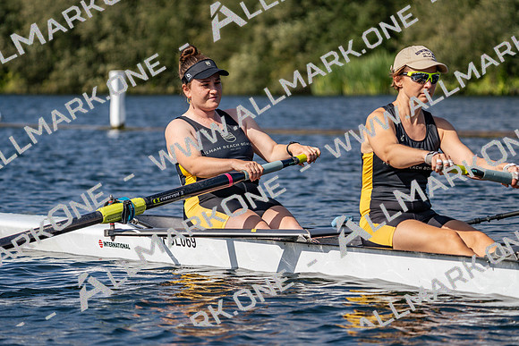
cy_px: 173
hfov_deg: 10.3
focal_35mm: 200
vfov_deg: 6.9
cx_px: 260
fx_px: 2884
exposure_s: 1/1600
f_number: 5.6
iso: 125
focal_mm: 200
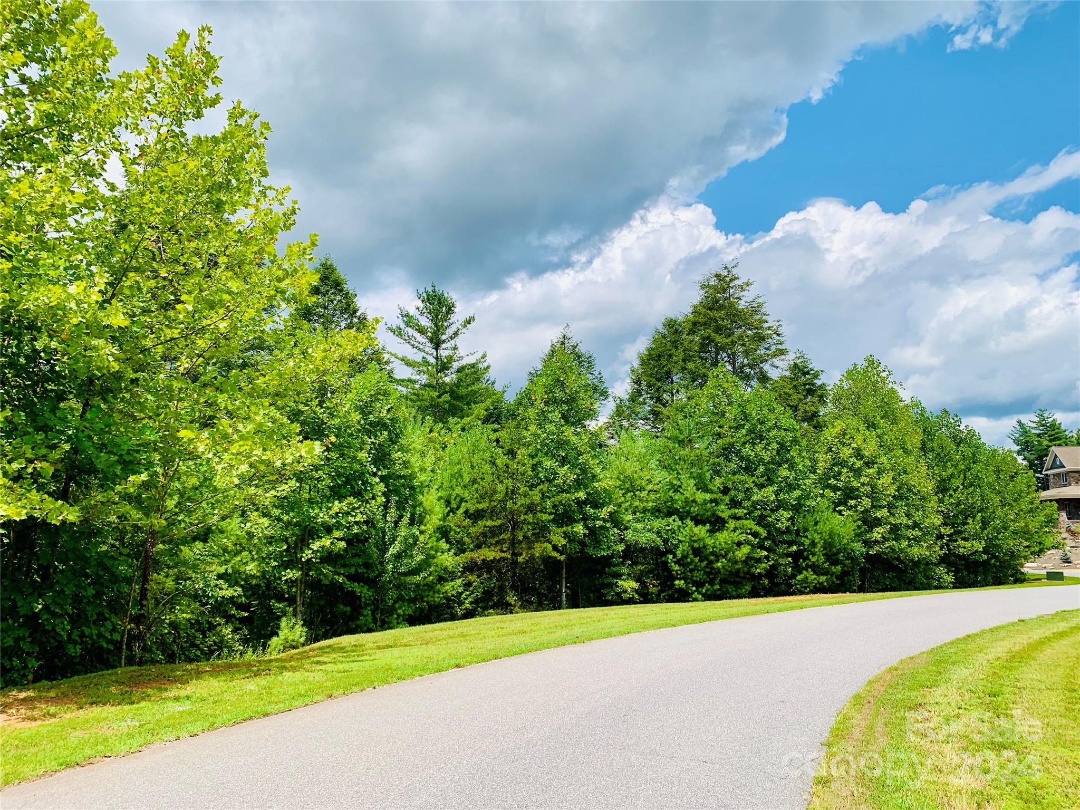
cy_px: 405
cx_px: 540
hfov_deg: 67.3
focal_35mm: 26
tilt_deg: +8.5
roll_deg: -0.2
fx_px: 811
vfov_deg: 53.1
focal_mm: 4.25
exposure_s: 1/2545
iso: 25
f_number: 1.8
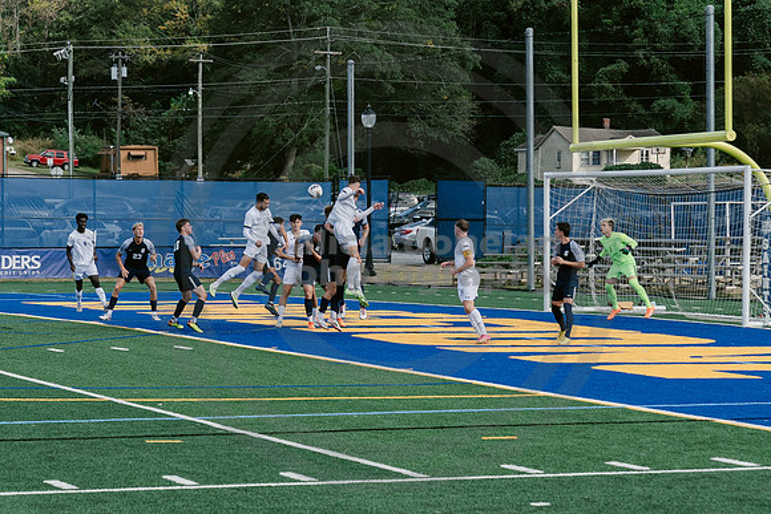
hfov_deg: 15.2
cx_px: 223
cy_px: 286
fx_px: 2889
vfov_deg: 10.2
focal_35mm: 135
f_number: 5.6
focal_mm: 70
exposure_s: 1/1600
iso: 640
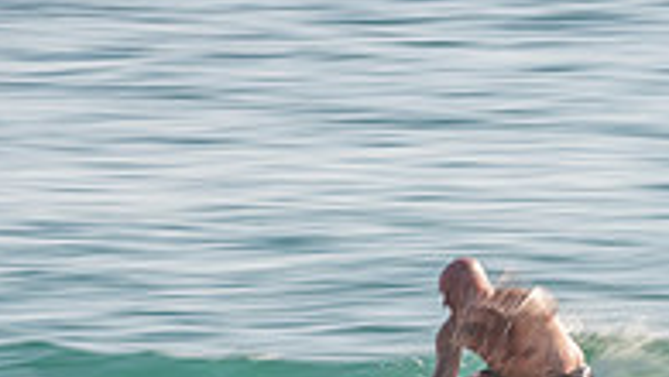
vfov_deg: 0.8
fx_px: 27621
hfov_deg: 1.4
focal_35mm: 1556
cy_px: 447
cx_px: 484
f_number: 13
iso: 31
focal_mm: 500
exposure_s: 1/20
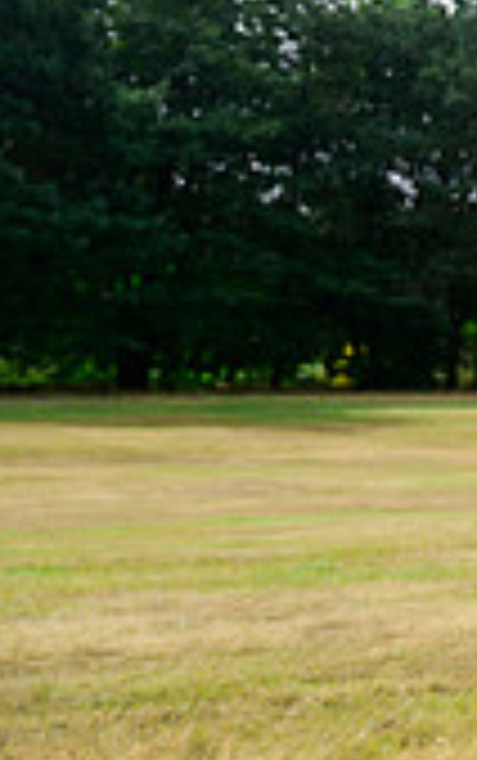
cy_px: -47
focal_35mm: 84
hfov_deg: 11.7
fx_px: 1743
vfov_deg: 23.3
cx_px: 1251
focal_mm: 24
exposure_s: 1/1000
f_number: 5.6
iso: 250
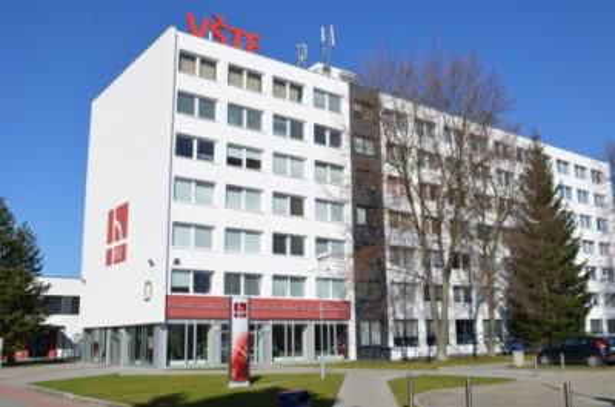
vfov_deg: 36.7
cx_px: 308
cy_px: 204
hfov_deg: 53.2
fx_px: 614
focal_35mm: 36
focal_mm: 24
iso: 100
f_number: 9.5
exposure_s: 1/350
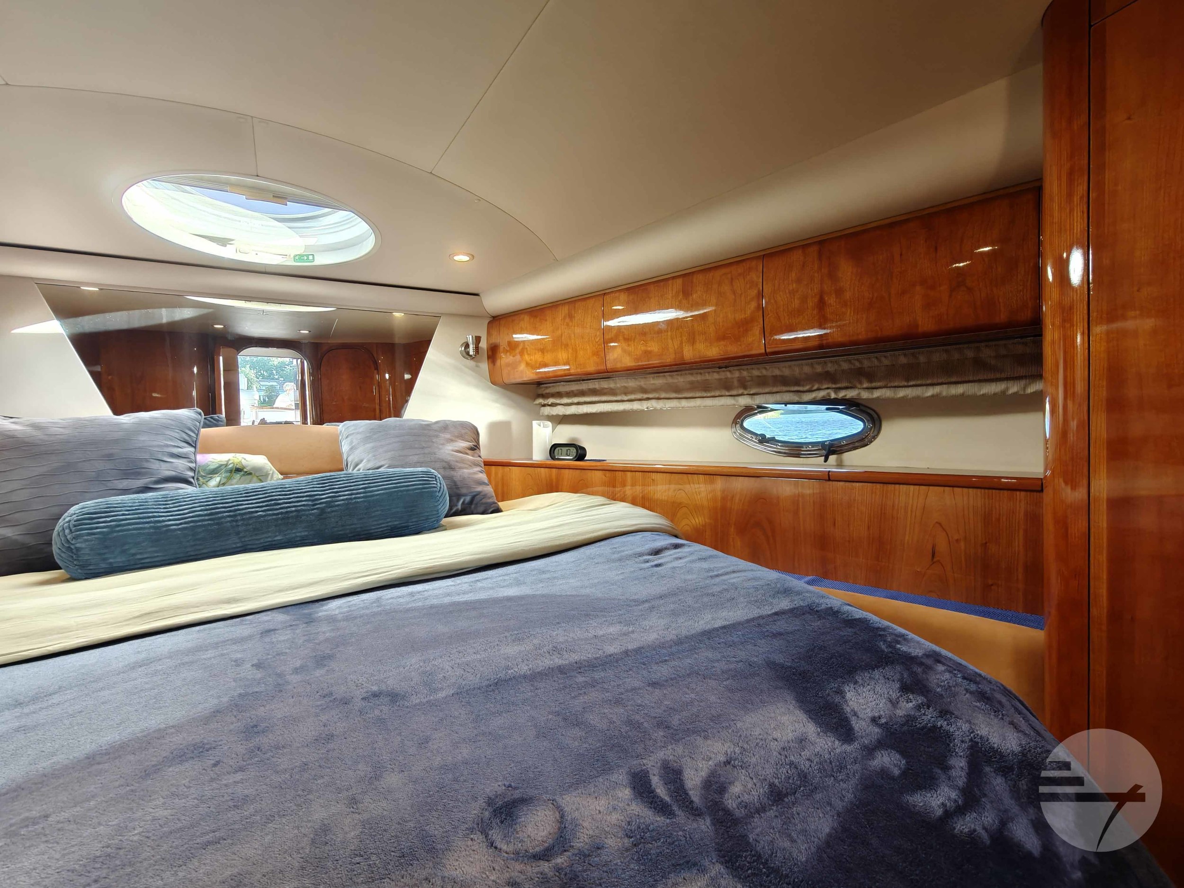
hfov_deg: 98.2
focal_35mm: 15
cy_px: 444
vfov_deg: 81.7
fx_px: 513
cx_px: 592
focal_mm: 2.3
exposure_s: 1/63
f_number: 2
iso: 2000
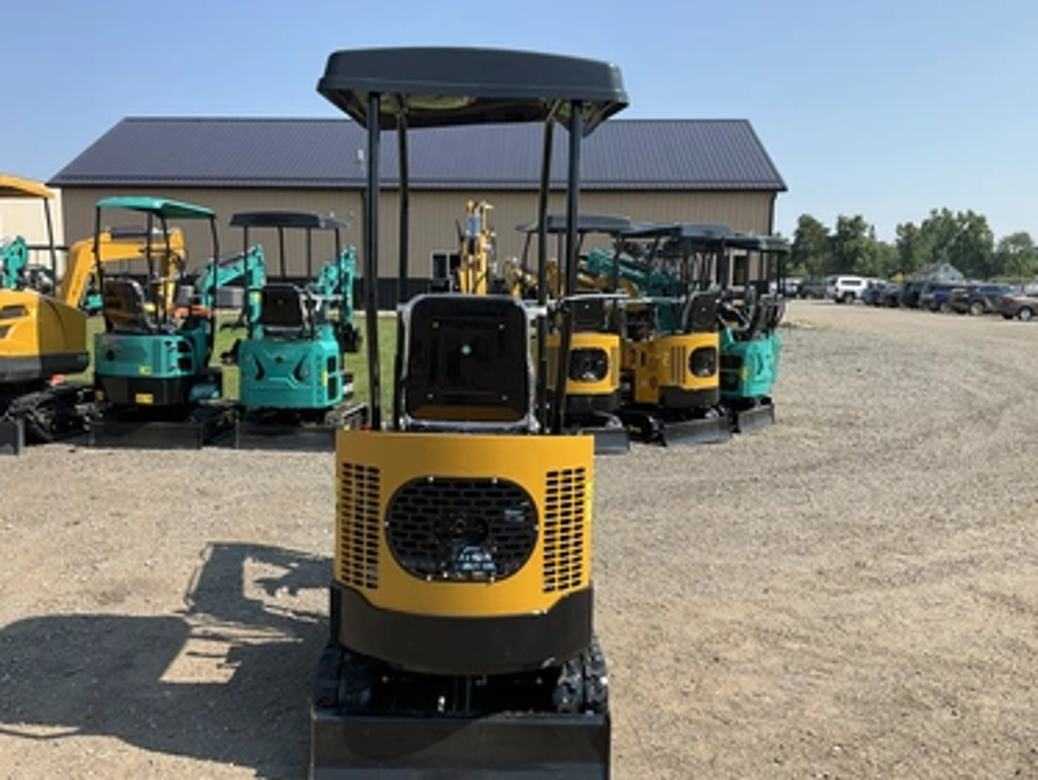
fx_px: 930
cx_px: 494
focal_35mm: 31
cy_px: 414
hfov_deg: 58.3
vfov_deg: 45.5
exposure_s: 1/1221
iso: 25
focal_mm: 3
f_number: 1.8
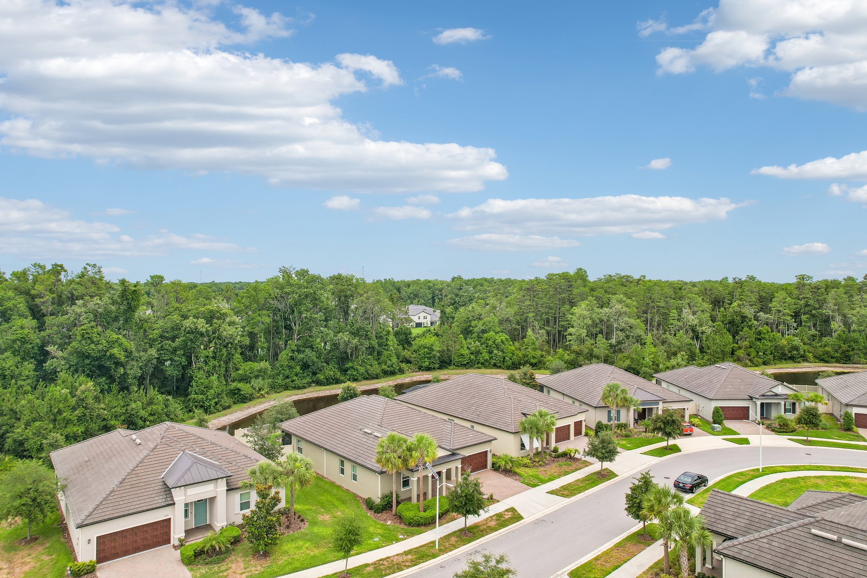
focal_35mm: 22
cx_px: 434
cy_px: 289
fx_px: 530
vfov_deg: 57.2
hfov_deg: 78.6
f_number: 2.8
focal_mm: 8.4
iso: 110
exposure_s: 1/3200
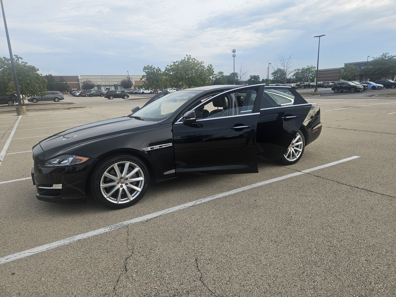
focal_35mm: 23
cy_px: 148
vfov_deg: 58.9
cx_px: 198
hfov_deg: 73.9
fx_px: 263
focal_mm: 5.4
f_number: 1.8
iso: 25
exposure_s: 1/1002
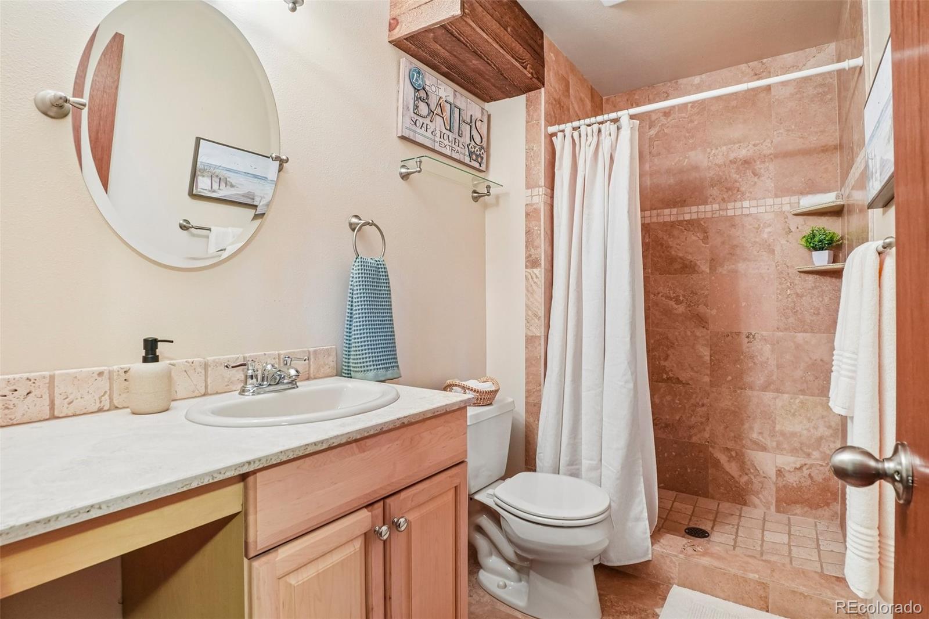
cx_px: 464
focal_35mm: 16
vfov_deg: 72.0
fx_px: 426
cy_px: 310
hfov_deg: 95.0
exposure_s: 1/6
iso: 500
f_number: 8
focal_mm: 11
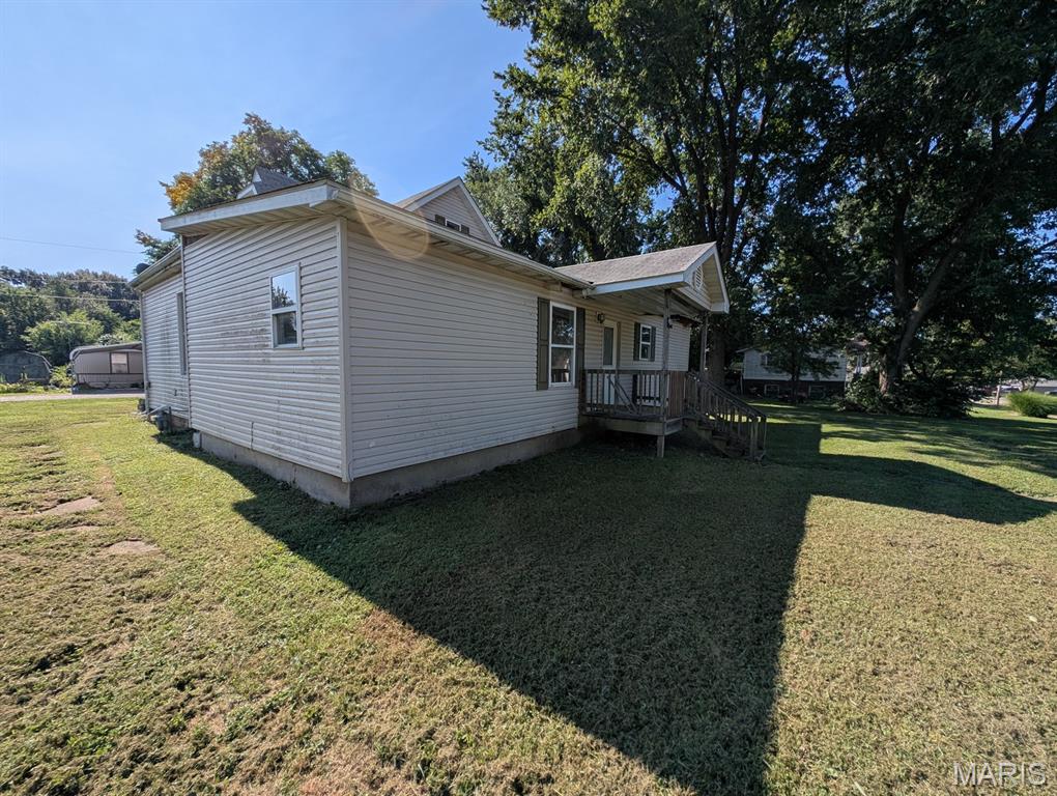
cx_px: 528
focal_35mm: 12
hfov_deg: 110.5
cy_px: 398
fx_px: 367
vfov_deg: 94.6
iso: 40
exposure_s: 1/2825
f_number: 1.95
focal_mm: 2.23
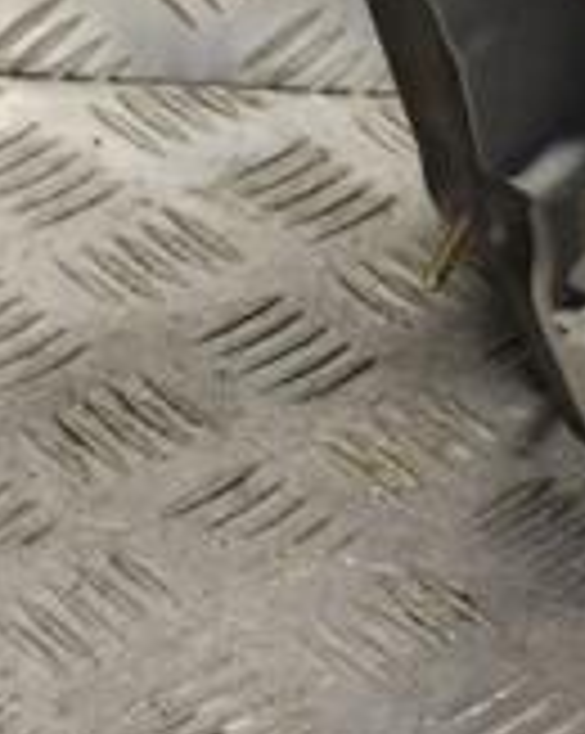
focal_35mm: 228
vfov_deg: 8.4
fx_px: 4944
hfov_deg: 6.7
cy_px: -135
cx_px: 688
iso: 3200
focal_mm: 44
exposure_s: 1/250
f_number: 8
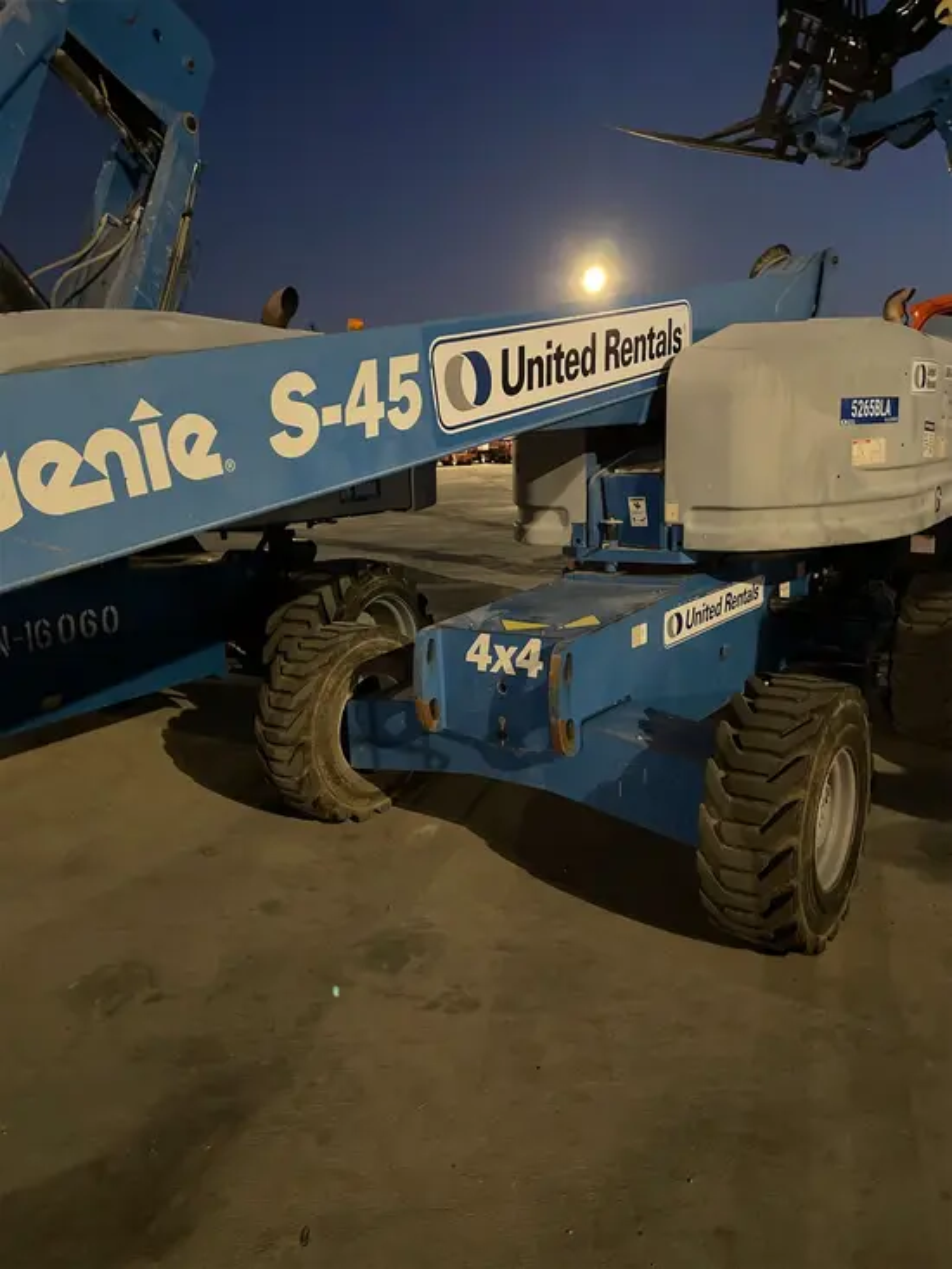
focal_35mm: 26
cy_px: 634
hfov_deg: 53.1
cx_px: 476
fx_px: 953
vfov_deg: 67.3
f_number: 1.6
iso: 1000
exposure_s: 1/24
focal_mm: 4.2
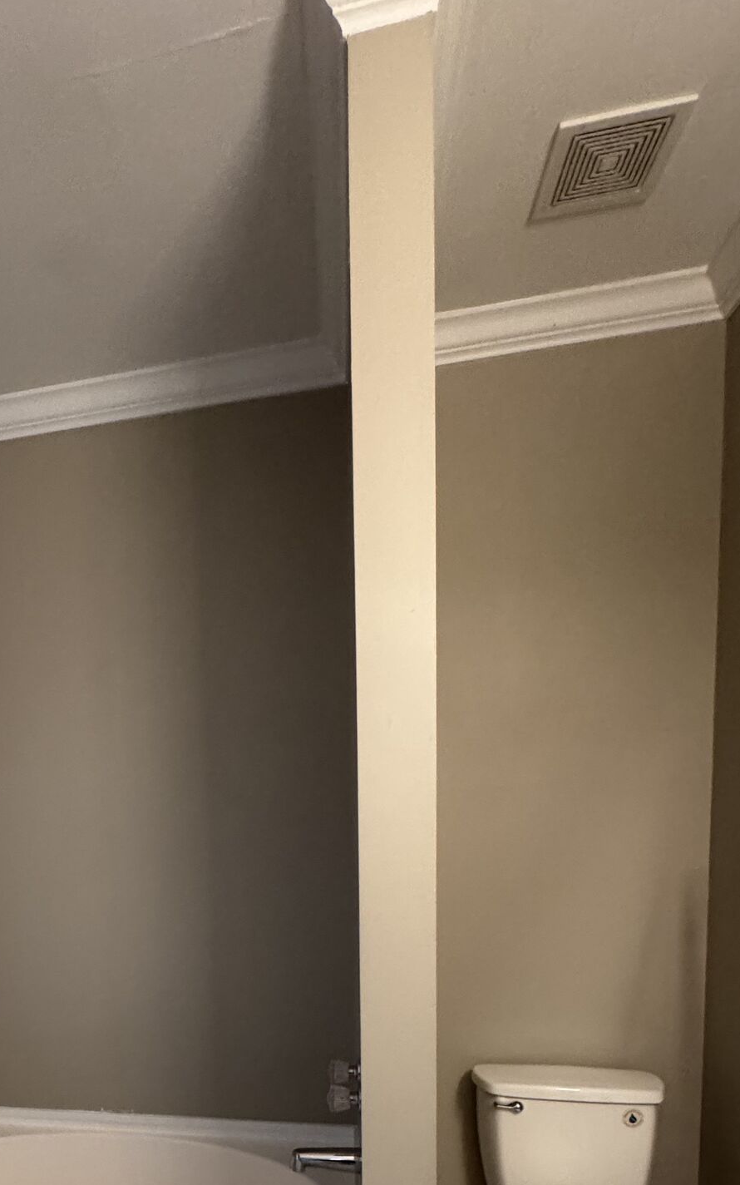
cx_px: 160
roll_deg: +2.3
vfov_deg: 69.1
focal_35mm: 24
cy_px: 911
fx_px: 775
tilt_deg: -5.5
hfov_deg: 48.5
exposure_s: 1/60
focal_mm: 2.22
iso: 640
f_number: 2.2
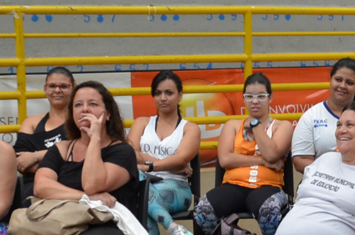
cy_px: 240
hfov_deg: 11.7
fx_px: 1600
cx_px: 633
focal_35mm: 163
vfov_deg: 8.4
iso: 560
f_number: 4
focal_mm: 21
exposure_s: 1/60
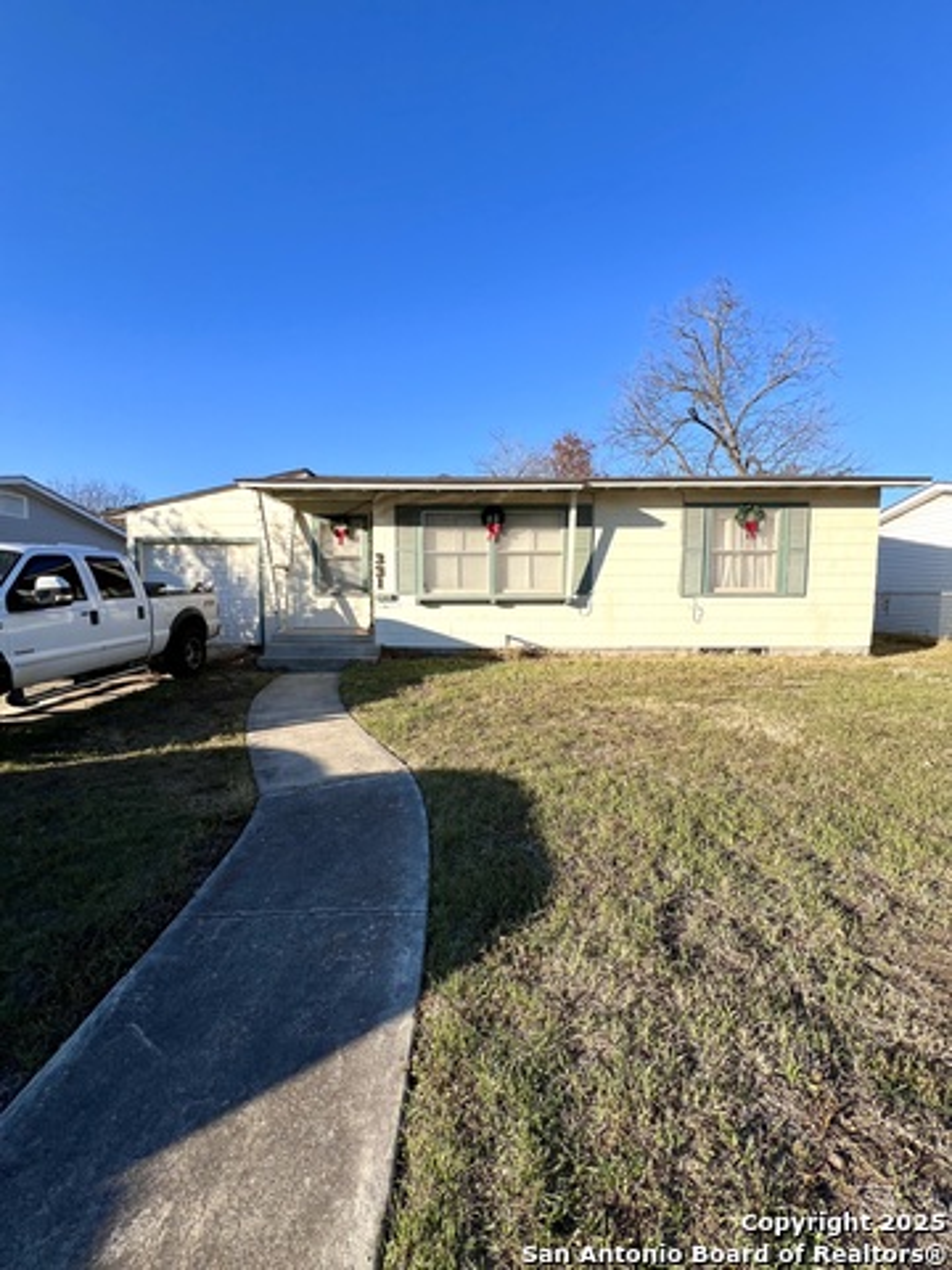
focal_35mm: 13
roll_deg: +1.0
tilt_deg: -3.2
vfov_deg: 106.2
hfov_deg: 89.9
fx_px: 477
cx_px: 476
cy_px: 635
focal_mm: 1.57
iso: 32
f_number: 1.8
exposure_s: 1/1376
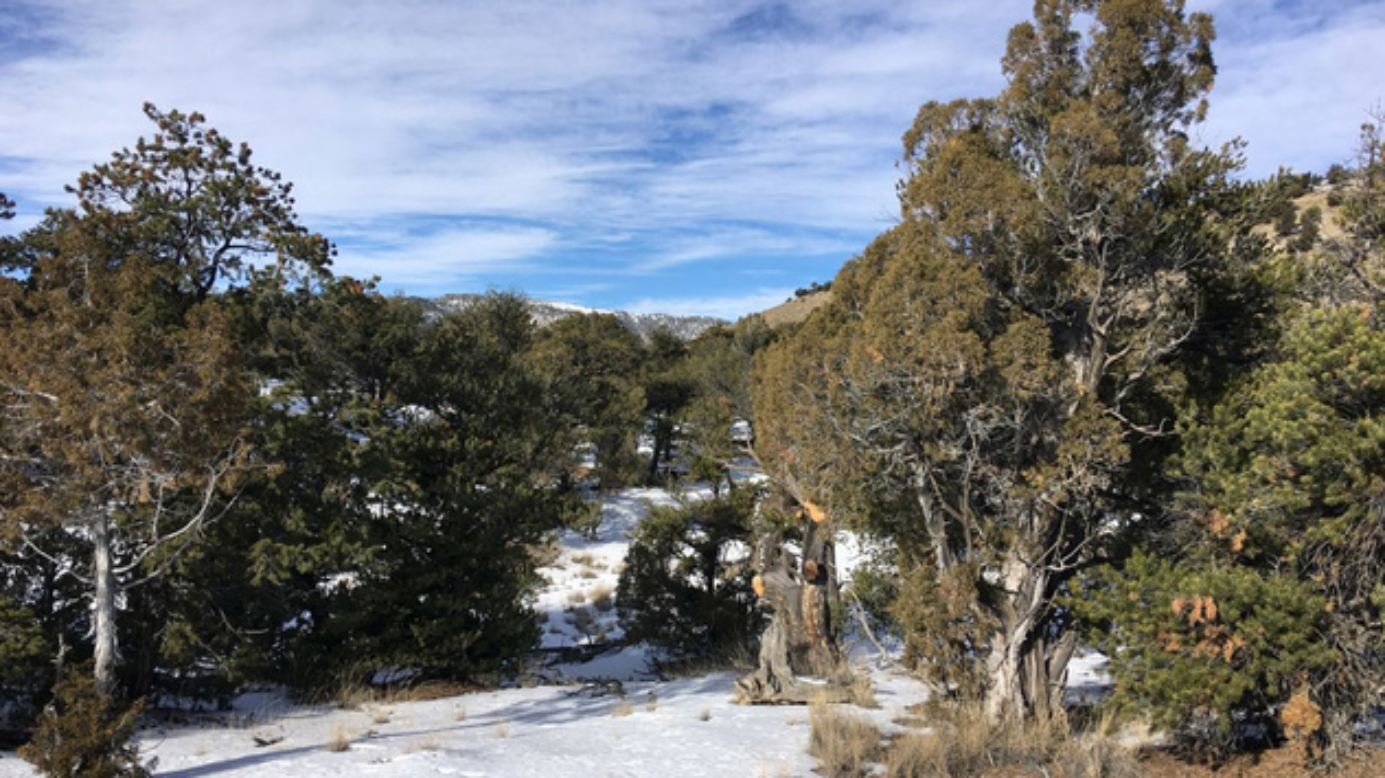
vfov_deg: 36.6
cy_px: 434
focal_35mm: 32
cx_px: 695
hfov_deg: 61.0
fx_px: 1175
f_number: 2.2
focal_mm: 4.15
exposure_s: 1/1603
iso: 25
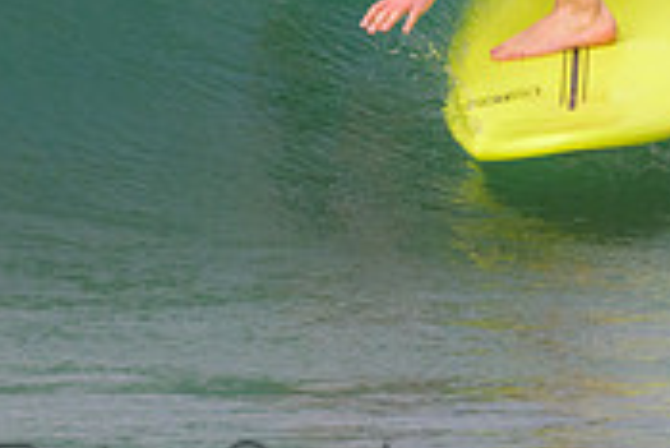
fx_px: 49266
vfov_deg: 0.5
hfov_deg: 0.8
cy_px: -159
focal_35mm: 2645
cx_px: 214
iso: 1400
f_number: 11
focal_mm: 800
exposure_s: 1/1250
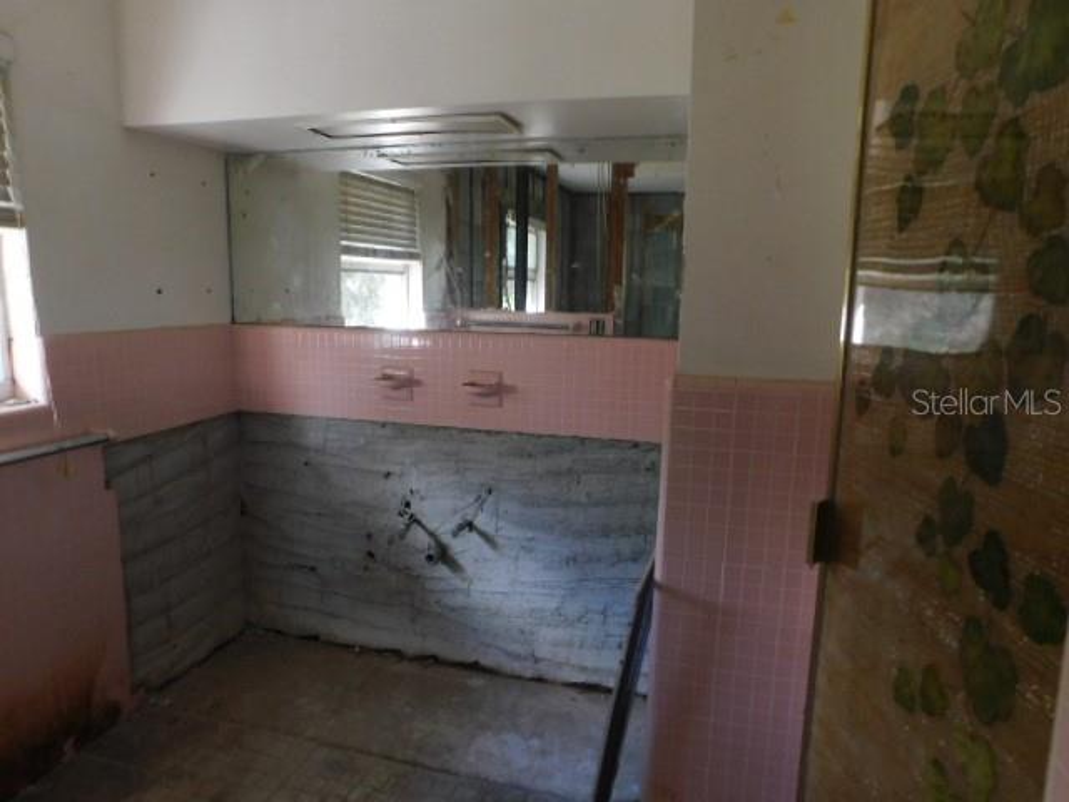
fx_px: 710
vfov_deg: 58.9
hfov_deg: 73.9
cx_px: 534
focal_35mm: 23
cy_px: 401
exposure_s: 1/30
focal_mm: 4
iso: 140
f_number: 3
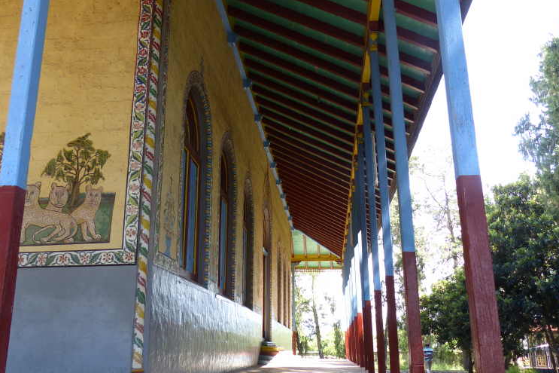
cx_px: 281
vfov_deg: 37.8
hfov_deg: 54.4
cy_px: 165
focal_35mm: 35
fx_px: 543
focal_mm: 4.5
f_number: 2.8
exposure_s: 1/100
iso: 100
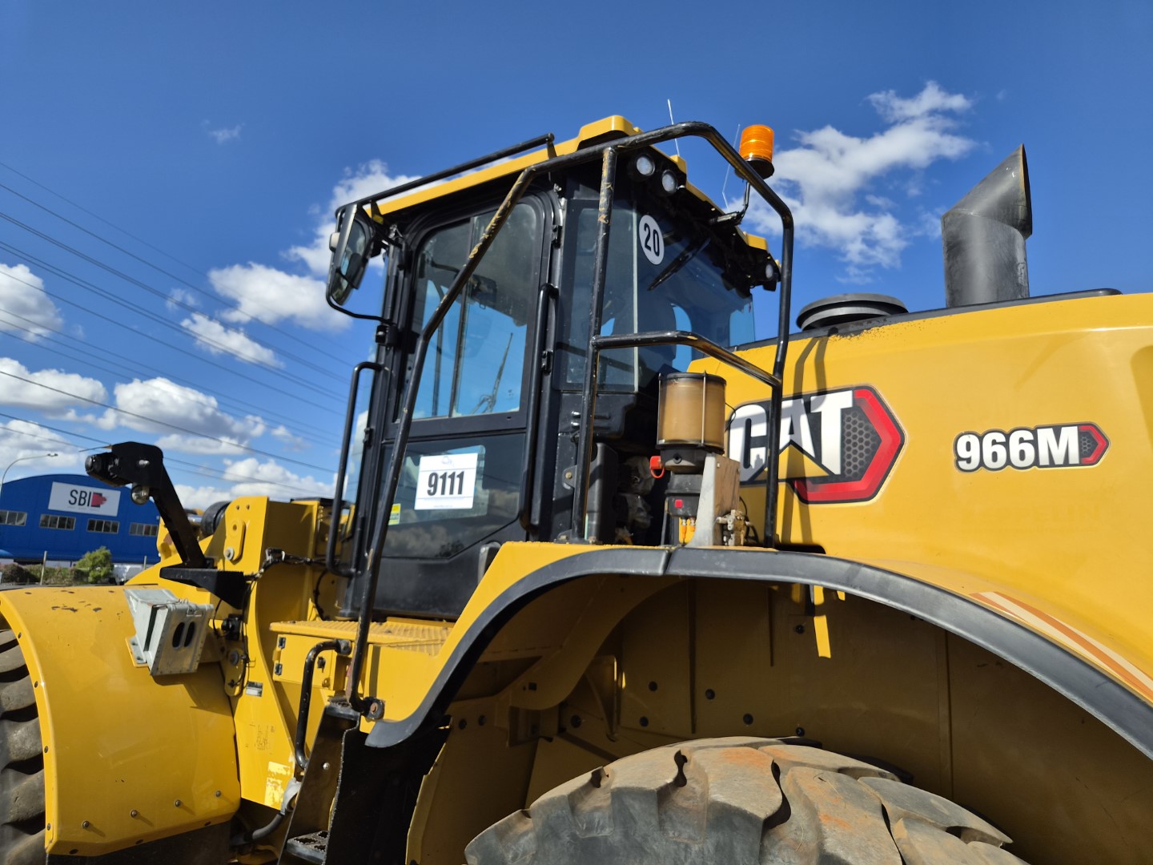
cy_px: 432
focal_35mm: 23
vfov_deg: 58.9
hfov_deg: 73.9
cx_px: 576
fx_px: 766
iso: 80
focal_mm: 5.4
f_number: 1.8
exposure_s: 1/4928
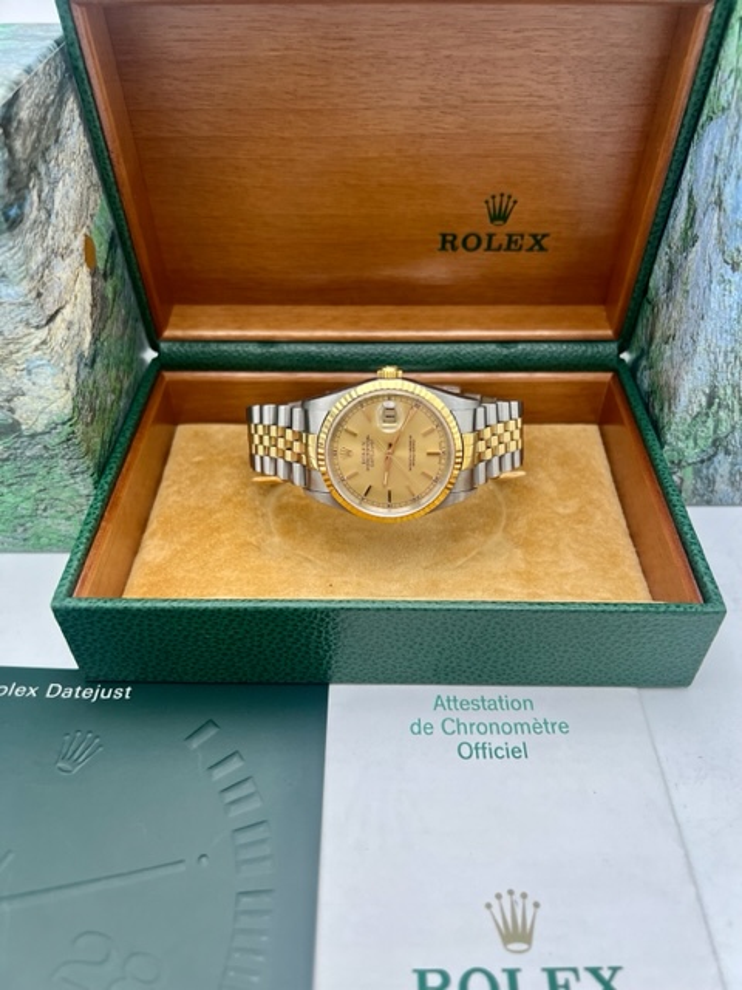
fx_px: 743
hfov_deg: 53.1
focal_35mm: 26
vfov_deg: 67.3
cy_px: 495
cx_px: 371
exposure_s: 1/100
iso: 40
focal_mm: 5.7
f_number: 1.5
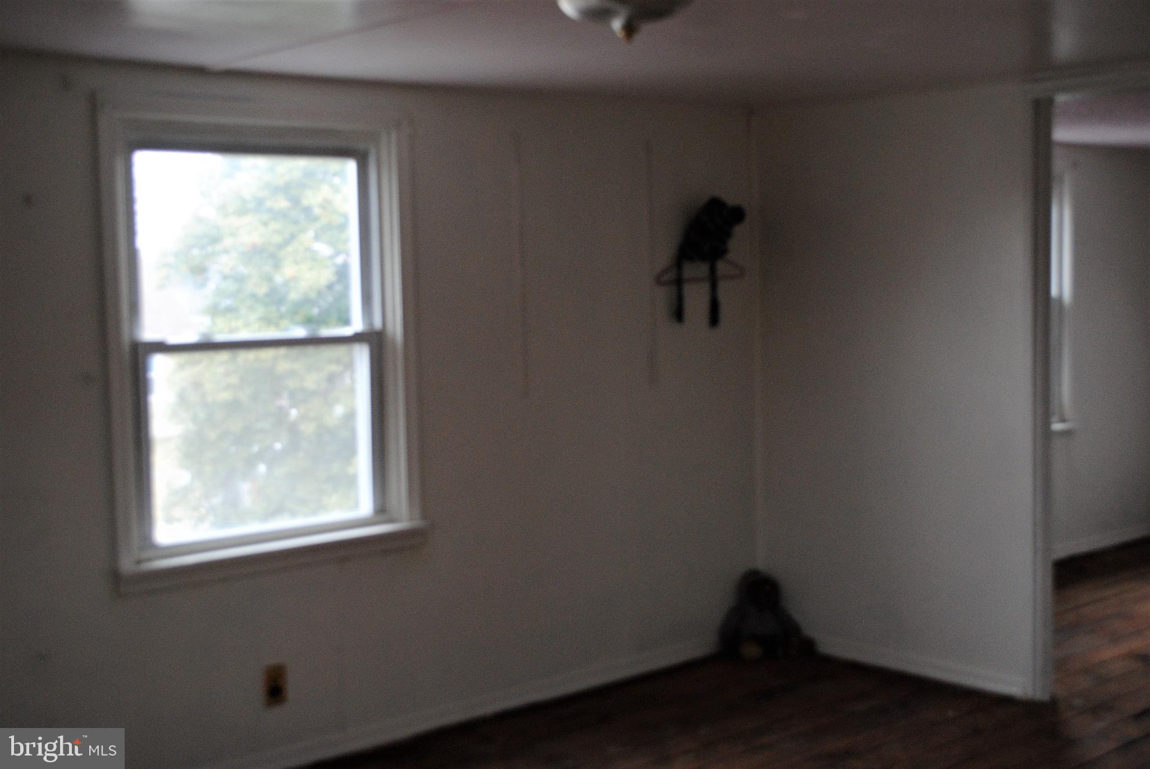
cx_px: 575
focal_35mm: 45
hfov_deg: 43.6
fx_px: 1439
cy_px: 384
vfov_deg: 29.9
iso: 560
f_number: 4.5
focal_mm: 30
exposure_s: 1/30
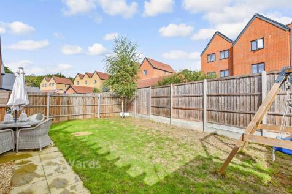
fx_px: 122
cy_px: 97
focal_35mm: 15
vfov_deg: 77.3
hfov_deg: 100.4
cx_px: 146
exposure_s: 1/500
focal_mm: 10
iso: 320
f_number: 8
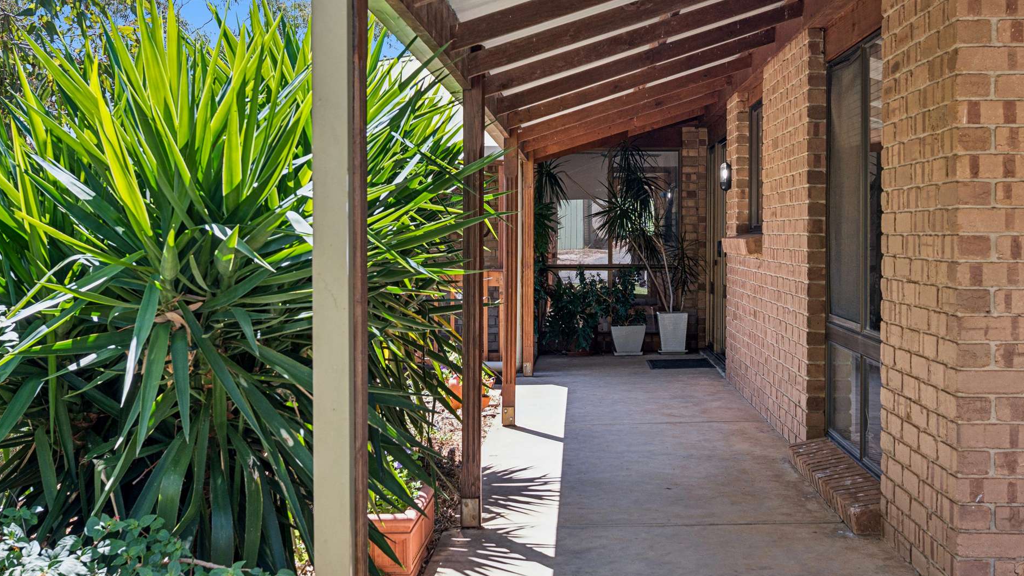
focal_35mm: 48
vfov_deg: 24.9
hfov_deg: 42.9
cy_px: 243
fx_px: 1303
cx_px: 507
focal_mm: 30
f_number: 8
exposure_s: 1/80
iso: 200
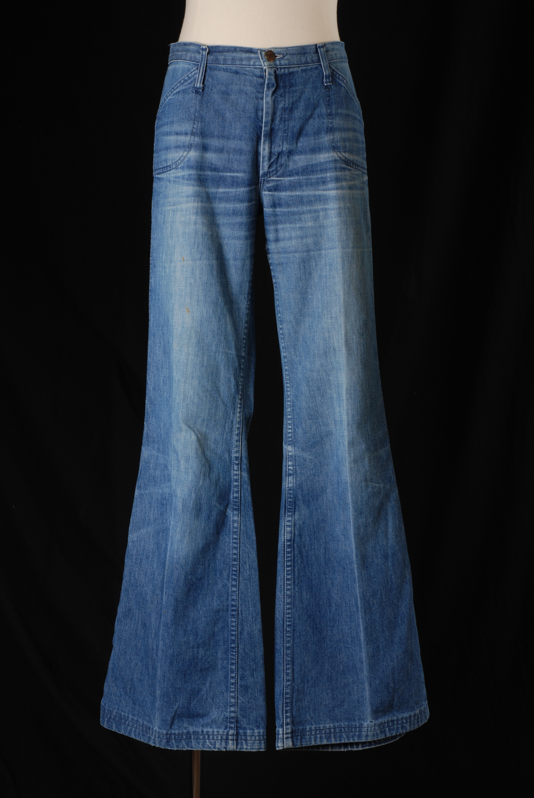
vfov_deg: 30.5
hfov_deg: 20.7
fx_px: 1464
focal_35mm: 66
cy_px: 399
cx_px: 267
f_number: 16
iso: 100
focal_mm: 44
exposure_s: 1/3
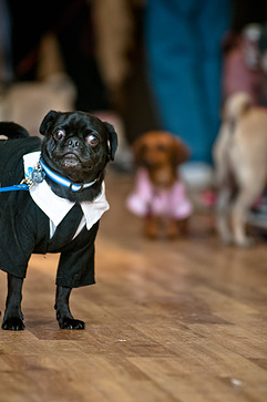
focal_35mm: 372
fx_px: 4150
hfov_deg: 3.7
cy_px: 229
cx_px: 117
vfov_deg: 5.5
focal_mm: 200
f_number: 2.8
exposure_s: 1/200
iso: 200
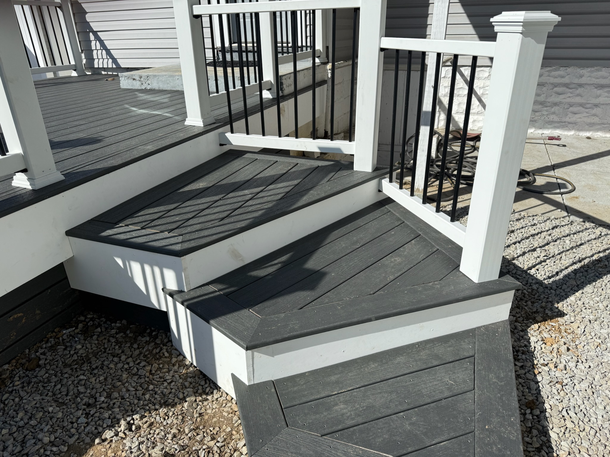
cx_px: 305
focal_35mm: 24
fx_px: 423
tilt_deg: -23.5
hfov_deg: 71.6
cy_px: 228
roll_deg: -0.4
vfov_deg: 56.8
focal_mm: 6.76
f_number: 1.78
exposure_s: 1/6173
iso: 80
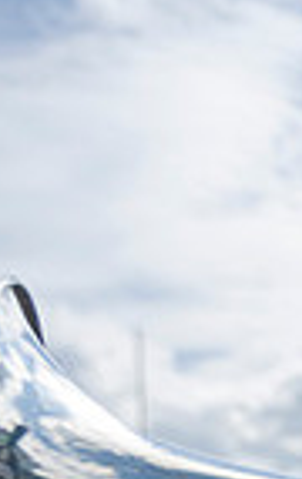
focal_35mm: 99
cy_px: 615
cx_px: 893
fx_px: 1297
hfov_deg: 10.1
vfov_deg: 19.4
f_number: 5
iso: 200
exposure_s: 1/1600
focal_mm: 24
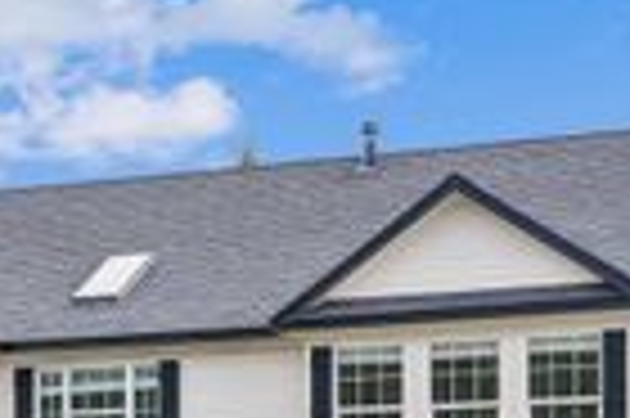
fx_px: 1748
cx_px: 252
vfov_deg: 13.1
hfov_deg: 20.4
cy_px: 573
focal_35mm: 100
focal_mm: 14.4
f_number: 2.8
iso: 400
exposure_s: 1/80
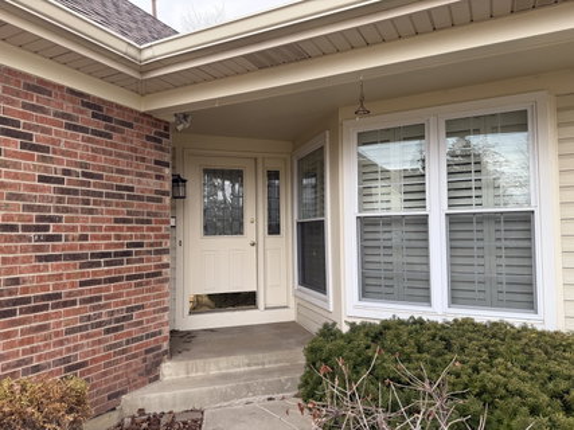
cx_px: 287
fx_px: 398
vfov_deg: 56.8
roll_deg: +1.4
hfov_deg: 71.6
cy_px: 215
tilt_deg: +1.8
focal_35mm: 24
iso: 80
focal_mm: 6.76
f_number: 1.78
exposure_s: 1/637
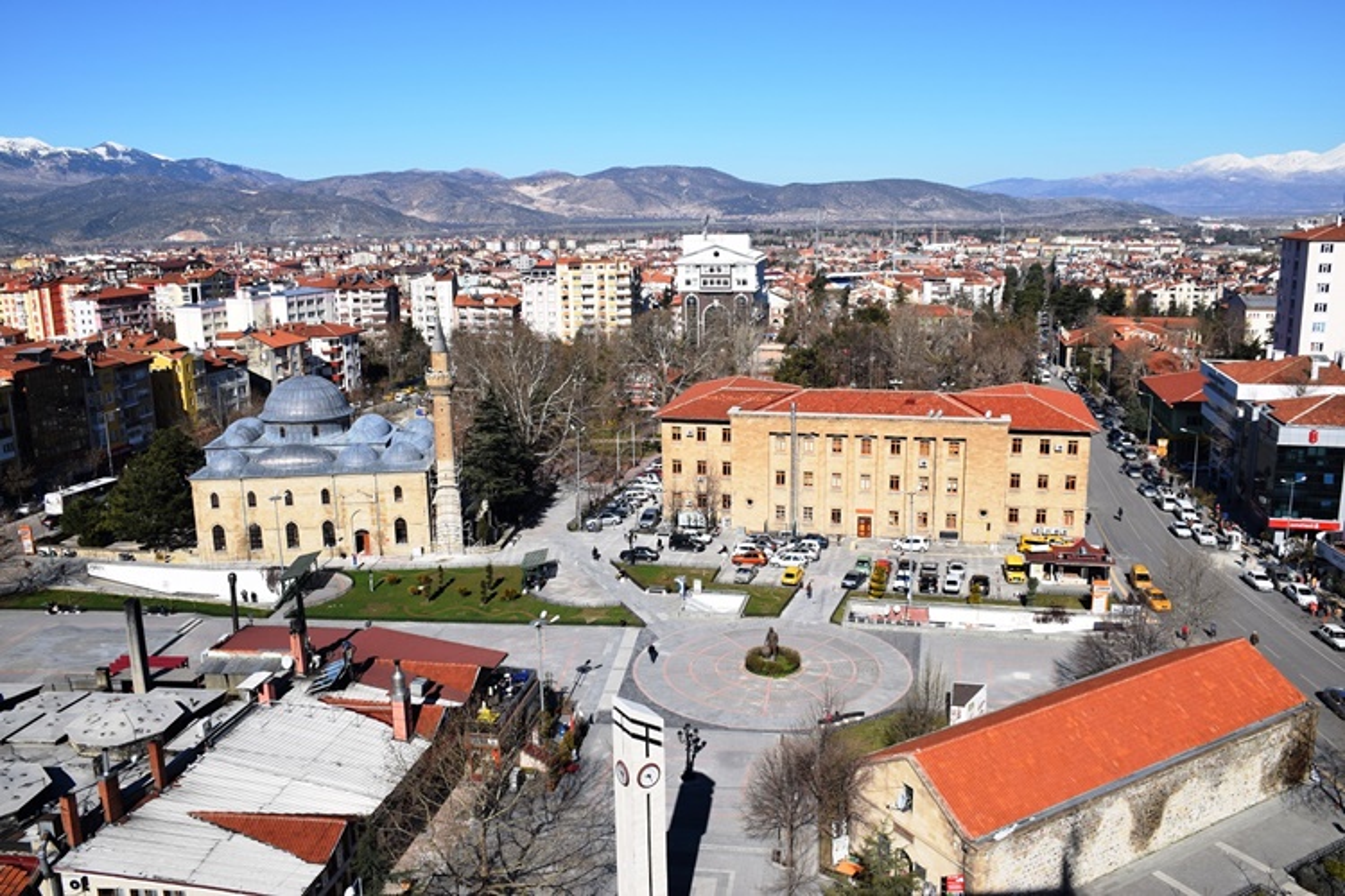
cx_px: 672
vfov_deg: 43.6
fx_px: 1121
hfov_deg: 61.9
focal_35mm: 30
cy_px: 448
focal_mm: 20
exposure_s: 1/400
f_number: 10
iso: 200
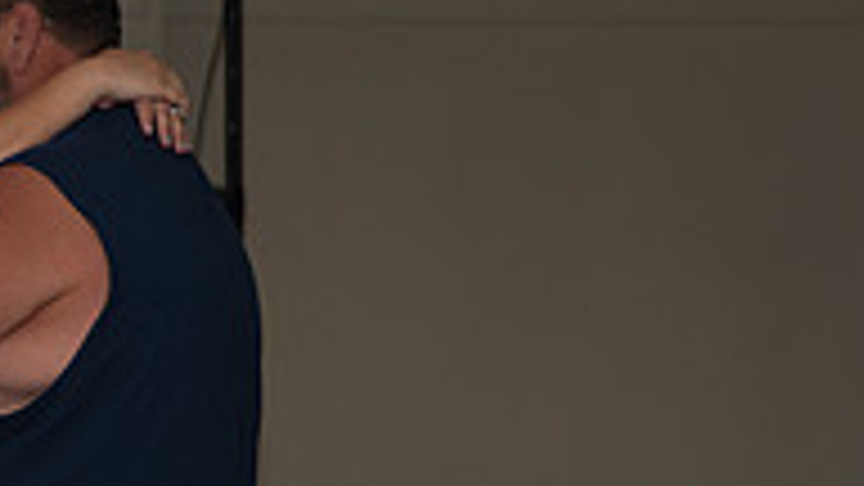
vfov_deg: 5.5
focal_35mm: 222
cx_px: -86
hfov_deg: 9.6
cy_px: 344
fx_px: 5086
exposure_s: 1/125
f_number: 3.5
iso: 800
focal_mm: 70
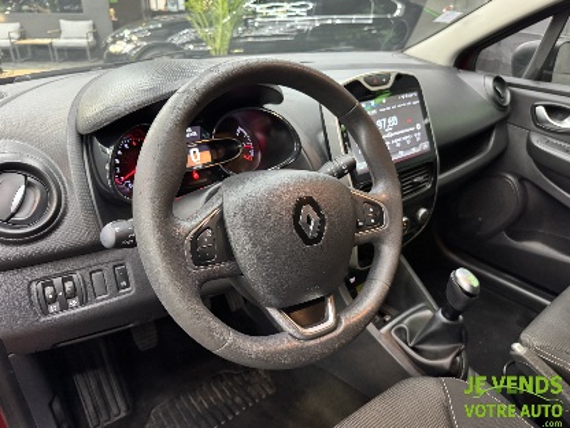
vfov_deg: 56.8
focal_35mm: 24
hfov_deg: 71.6
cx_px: 285
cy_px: 214
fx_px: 395
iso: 800
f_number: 1.78
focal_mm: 6.76
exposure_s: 1/50
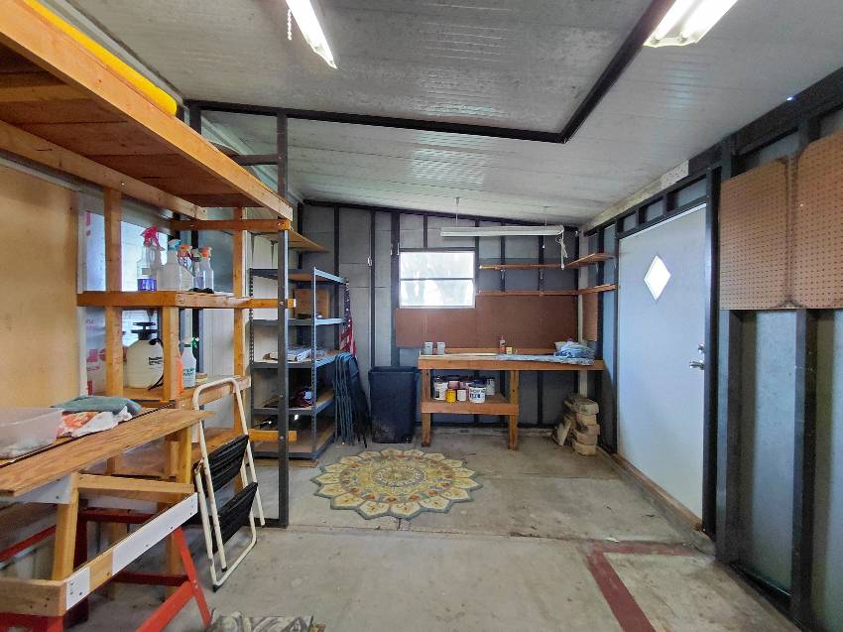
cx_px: 422
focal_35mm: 16
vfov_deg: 78.1
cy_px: 316
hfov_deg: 94.5
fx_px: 390
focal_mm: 1.64
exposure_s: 1/60
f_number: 2.2
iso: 200
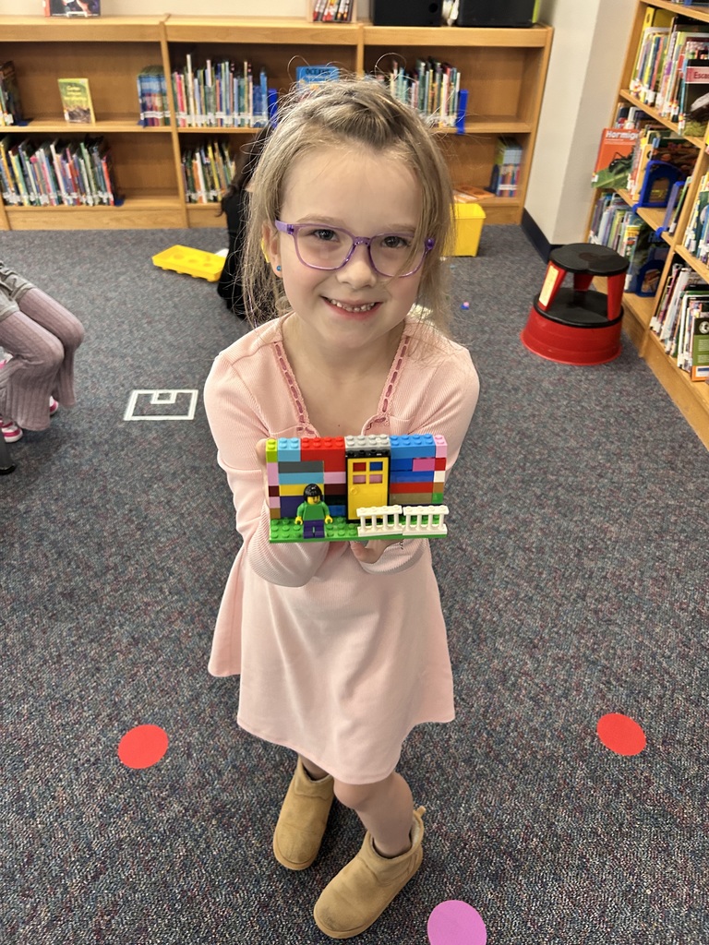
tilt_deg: -36.4
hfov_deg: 53.1
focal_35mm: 26
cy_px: 472
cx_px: 354
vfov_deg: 67.3
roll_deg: -2.2
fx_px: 710
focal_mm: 5.7
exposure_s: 1/60
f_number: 1.5
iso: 250
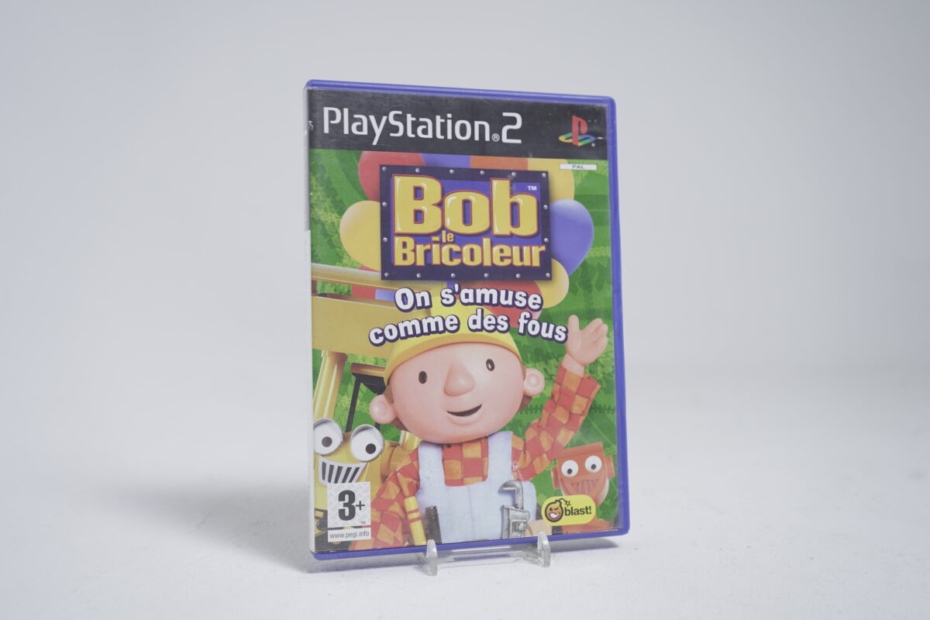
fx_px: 904
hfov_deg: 54.4
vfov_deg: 37.9
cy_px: 310
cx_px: 465
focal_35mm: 35
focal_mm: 35
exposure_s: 1/6
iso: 100
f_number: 5.6
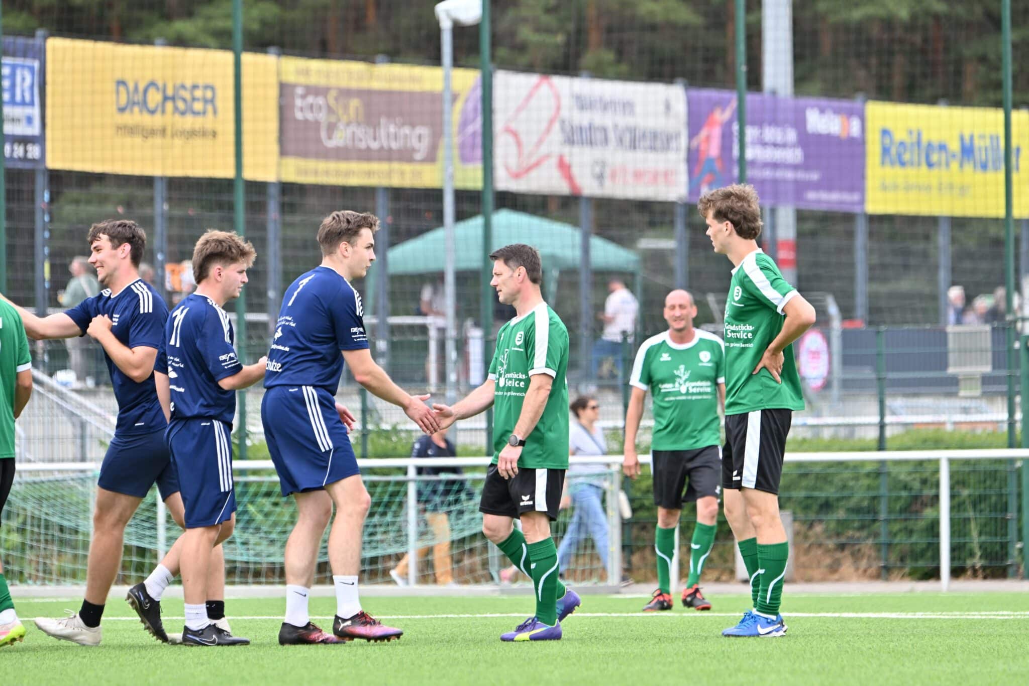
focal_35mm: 270
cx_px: 514
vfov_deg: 5.1
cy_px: 343
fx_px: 7716
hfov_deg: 7.6
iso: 720
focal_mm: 270
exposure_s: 1/1600
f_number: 5.6
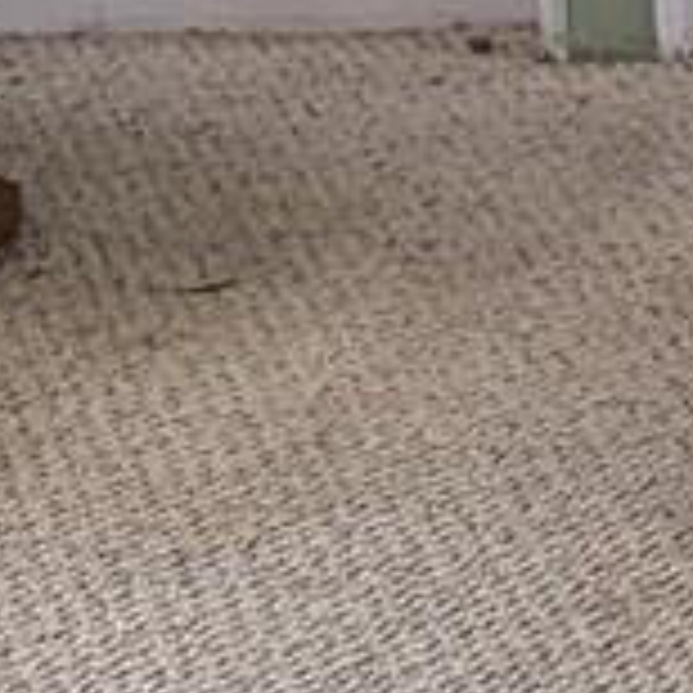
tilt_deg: -7.5
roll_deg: +0.7
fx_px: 5391
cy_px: -873
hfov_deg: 5.9
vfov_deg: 7.0
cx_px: 2992
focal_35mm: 238
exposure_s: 1/60
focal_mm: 5.96
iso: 80
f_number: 1.6
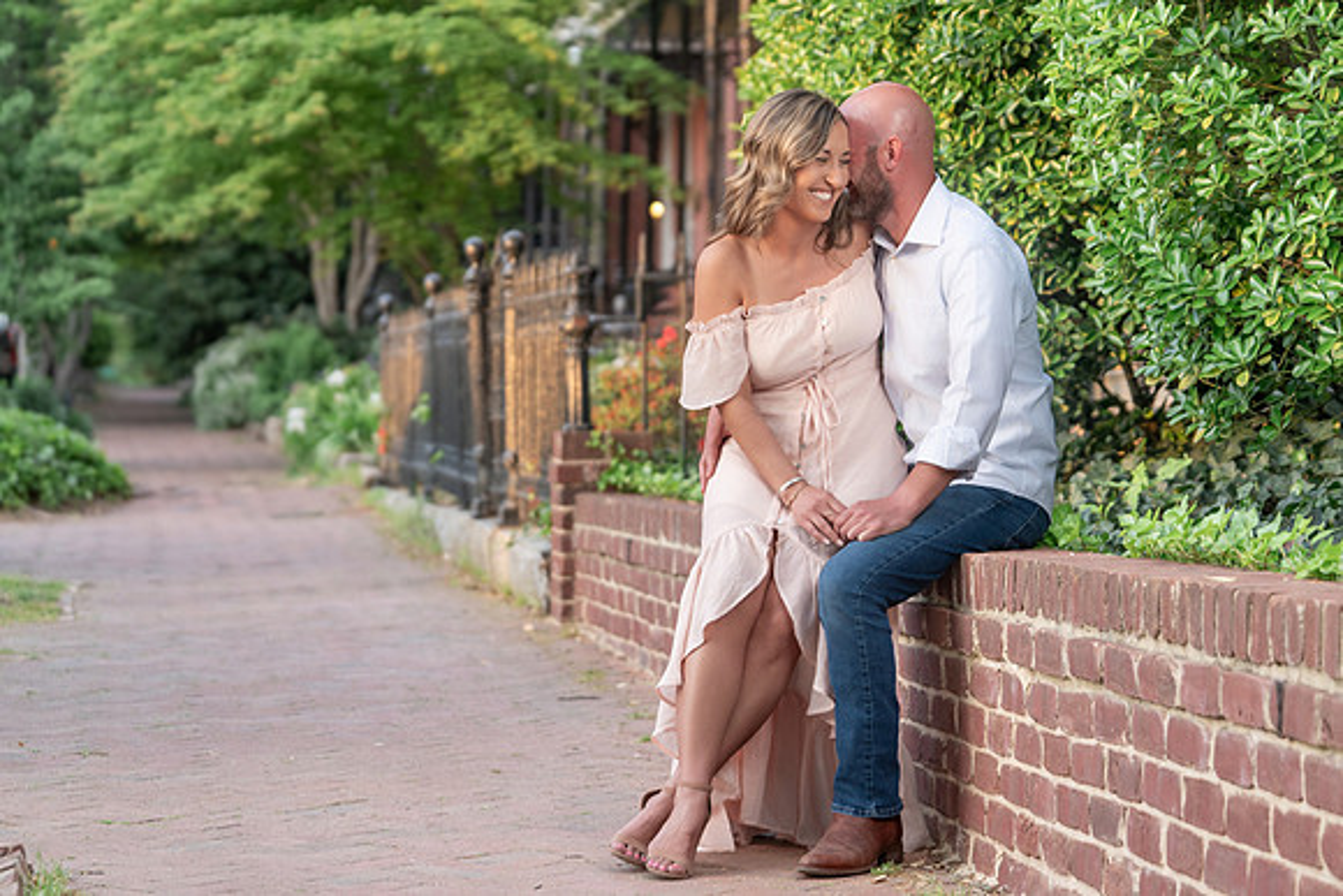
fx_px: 3433
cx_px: 672
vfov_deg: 14.9
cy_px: 448
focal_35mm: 92
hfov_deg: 22.1
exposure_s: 1/200
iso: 640
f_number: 4
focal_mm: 92
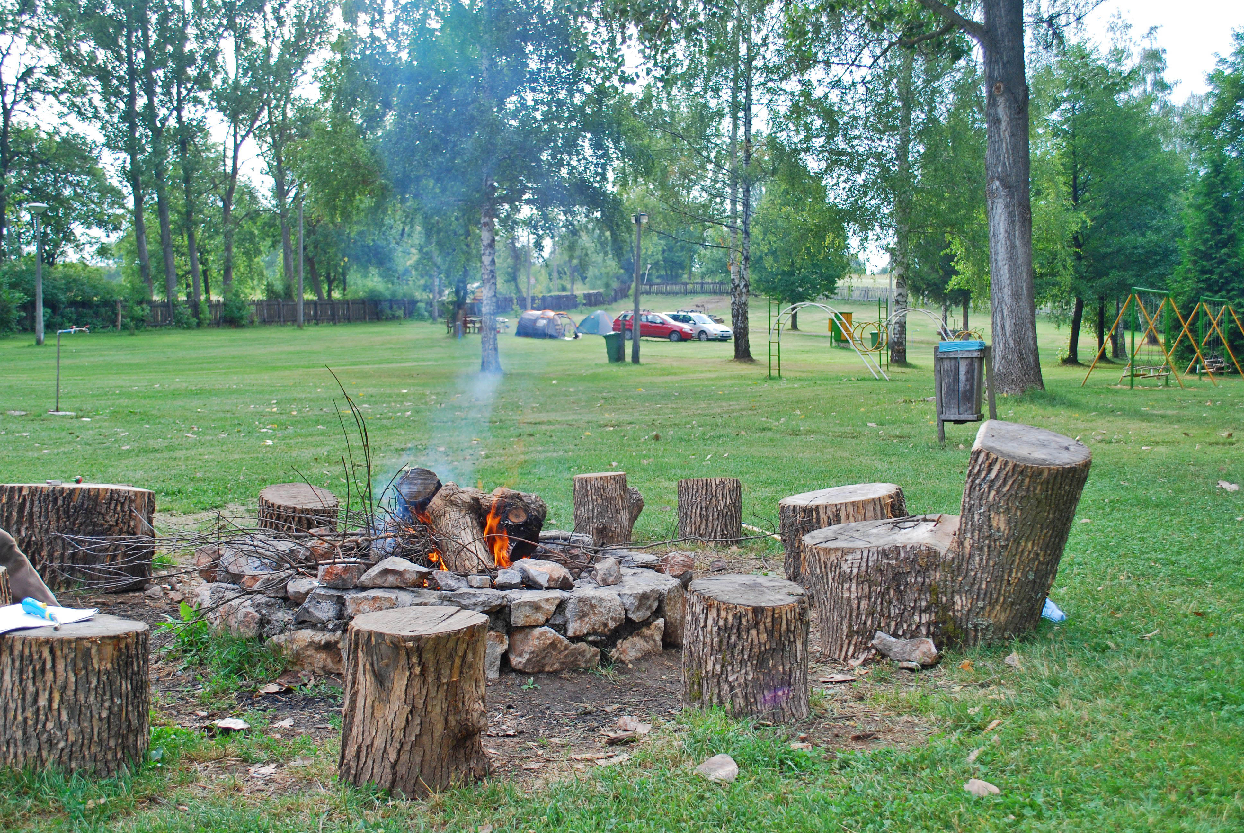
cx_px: 622
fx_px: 1349
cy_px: 416
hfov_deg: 49.5
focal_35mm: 39
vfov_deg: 34.3
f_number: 5
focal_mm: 26
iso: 200
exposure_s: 1/100
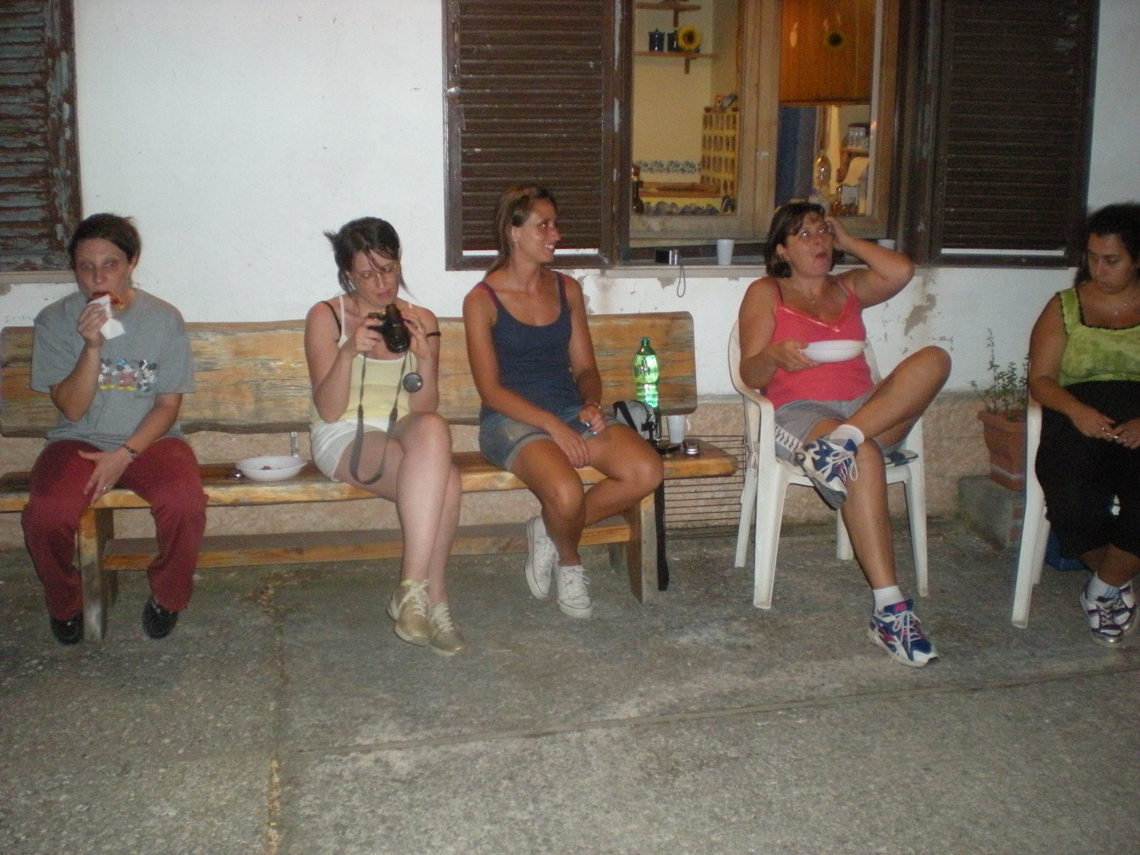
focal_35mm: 38
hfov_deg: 49.0
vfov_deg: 37.7
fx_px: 1251
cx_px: 570
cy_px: 428
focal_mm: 6.3
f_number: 3.1
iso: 537
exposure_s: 1/60
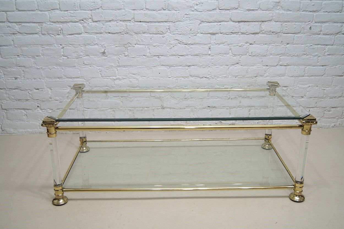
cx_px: 172
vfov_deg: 34.2
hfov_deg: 49.6
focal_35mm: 39
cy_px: 114
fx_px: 372
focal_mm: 26
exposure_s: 1/160
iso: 400
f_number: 4
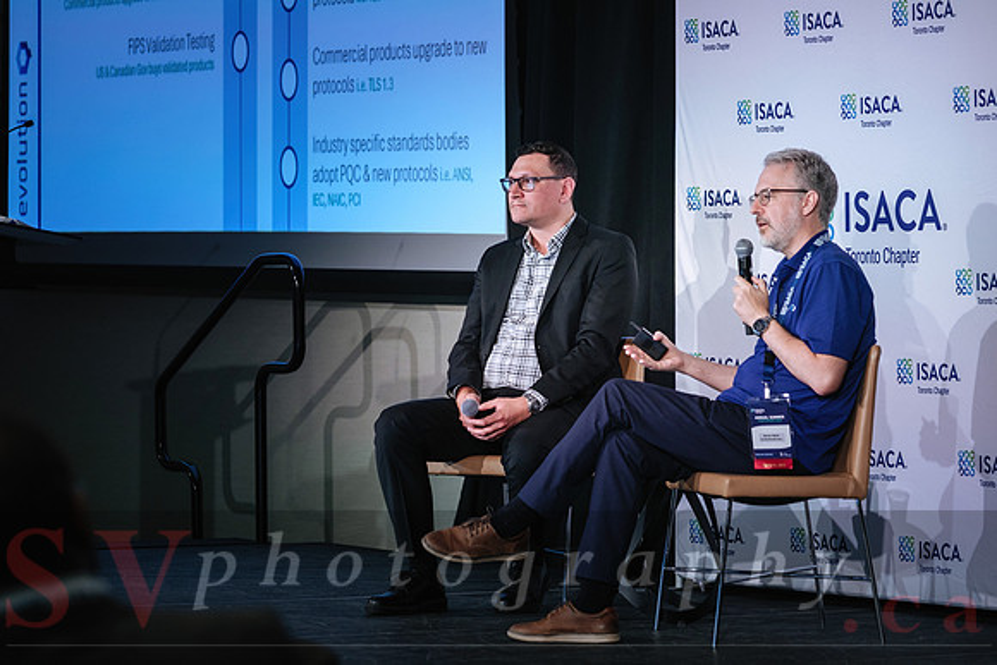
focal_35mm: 157
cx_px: 498
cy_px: 332
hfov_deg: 13.1
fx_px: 4356
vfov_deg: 8.7
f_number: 2.8
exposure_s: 1/80
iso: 800
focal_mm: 102.2
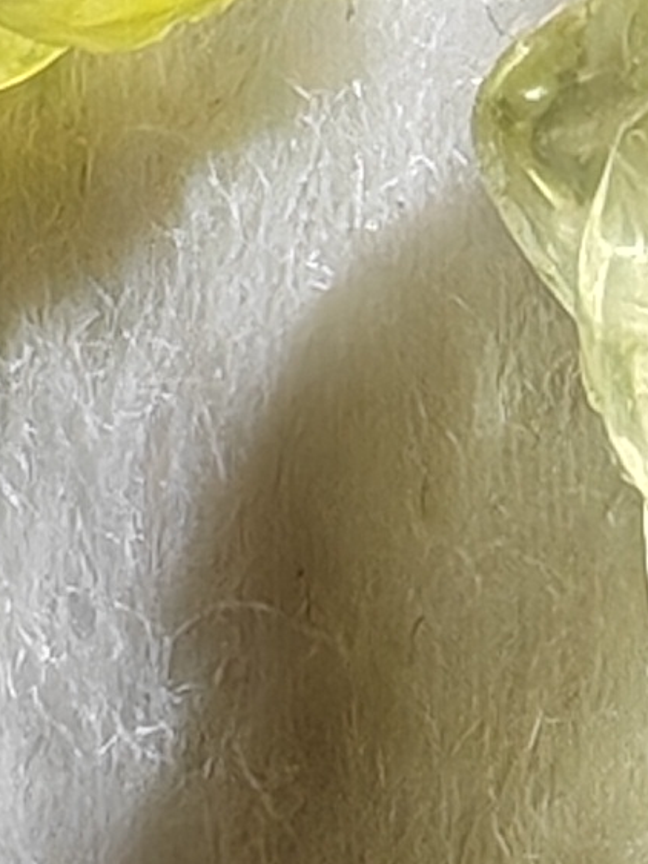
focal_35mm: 192
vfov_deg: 9.3
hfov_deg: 7.5
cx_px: 1251
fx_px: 4794
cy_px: -1157
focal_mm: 1.96
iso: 50
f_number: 2.2
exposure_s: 1/660
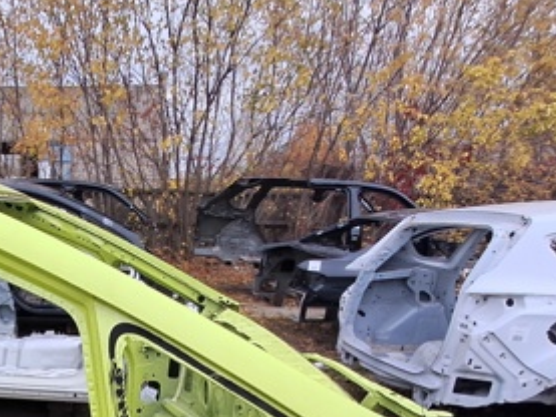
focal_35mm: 30
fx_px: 482
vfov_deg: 40.5
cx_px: 86
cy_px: 425
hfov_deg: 54.4
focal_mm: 1.13
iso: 50
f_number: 2.2
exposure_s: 1/351
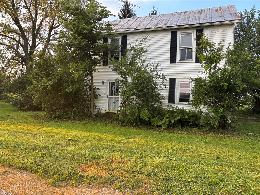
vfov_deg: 53.1
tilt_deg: -2.1
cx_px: 130
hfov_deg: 67.3
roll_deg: -1.8
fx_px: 195
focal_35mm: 26
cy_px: 98
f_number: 1.6
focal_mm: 5.96
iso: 40
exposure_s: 1/161
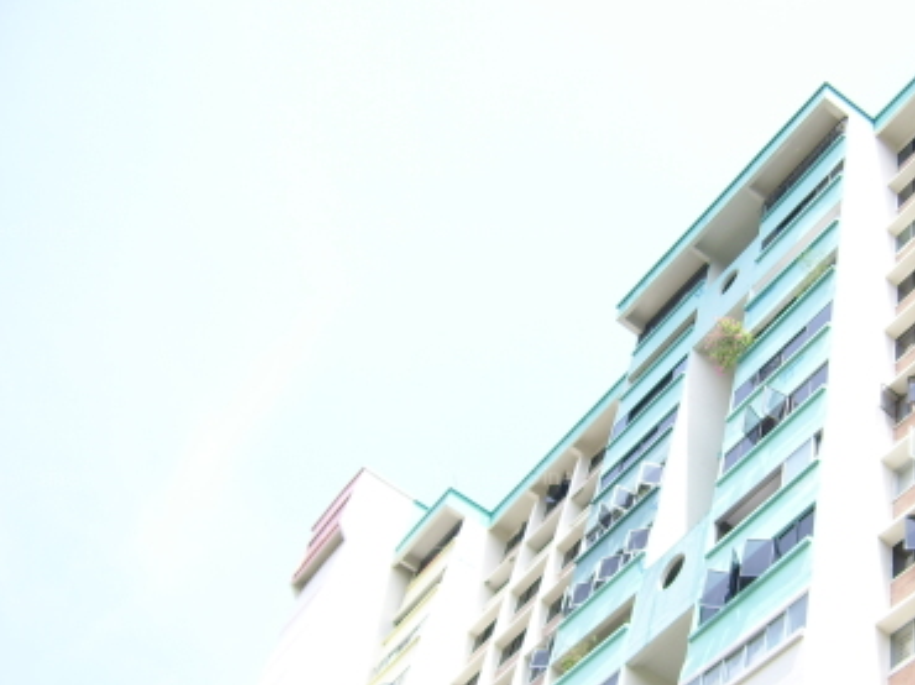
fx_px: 1374
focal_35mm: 52
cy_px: 480
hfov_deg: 36.4
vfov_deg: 27.8
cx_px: 616
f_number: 2.8
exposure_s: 1/648
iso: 50
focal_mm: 5.95
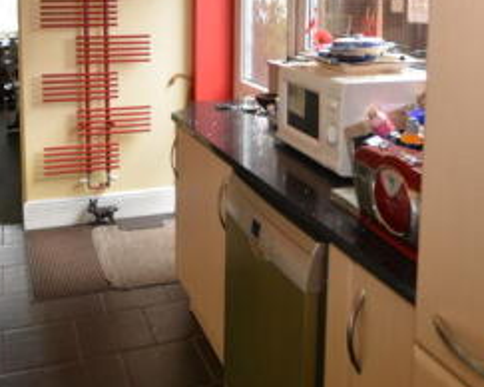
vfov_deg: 36.8
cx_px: 218
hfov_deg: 47.9
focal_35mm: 38
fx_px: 544
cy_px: 45
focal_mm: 10
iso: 320
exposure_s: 1/60
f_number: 4
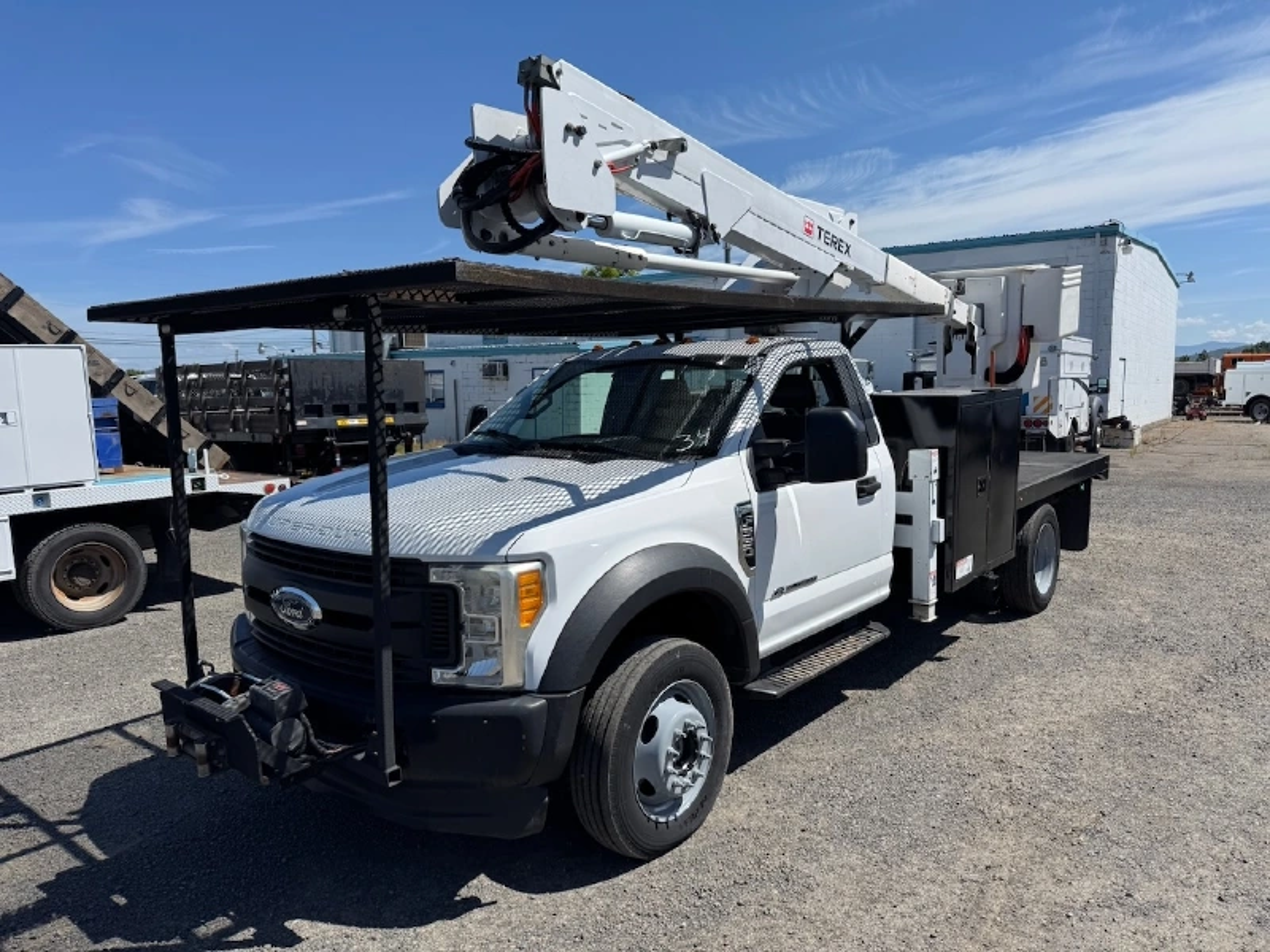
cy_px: 476
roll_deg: +1.9
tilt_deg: -5.9
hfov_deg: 71.6
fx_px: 881
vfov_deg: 56.8
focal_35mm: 24
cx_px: 635
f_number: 1.78
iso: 80
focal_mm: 6.76
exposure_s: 1/7092
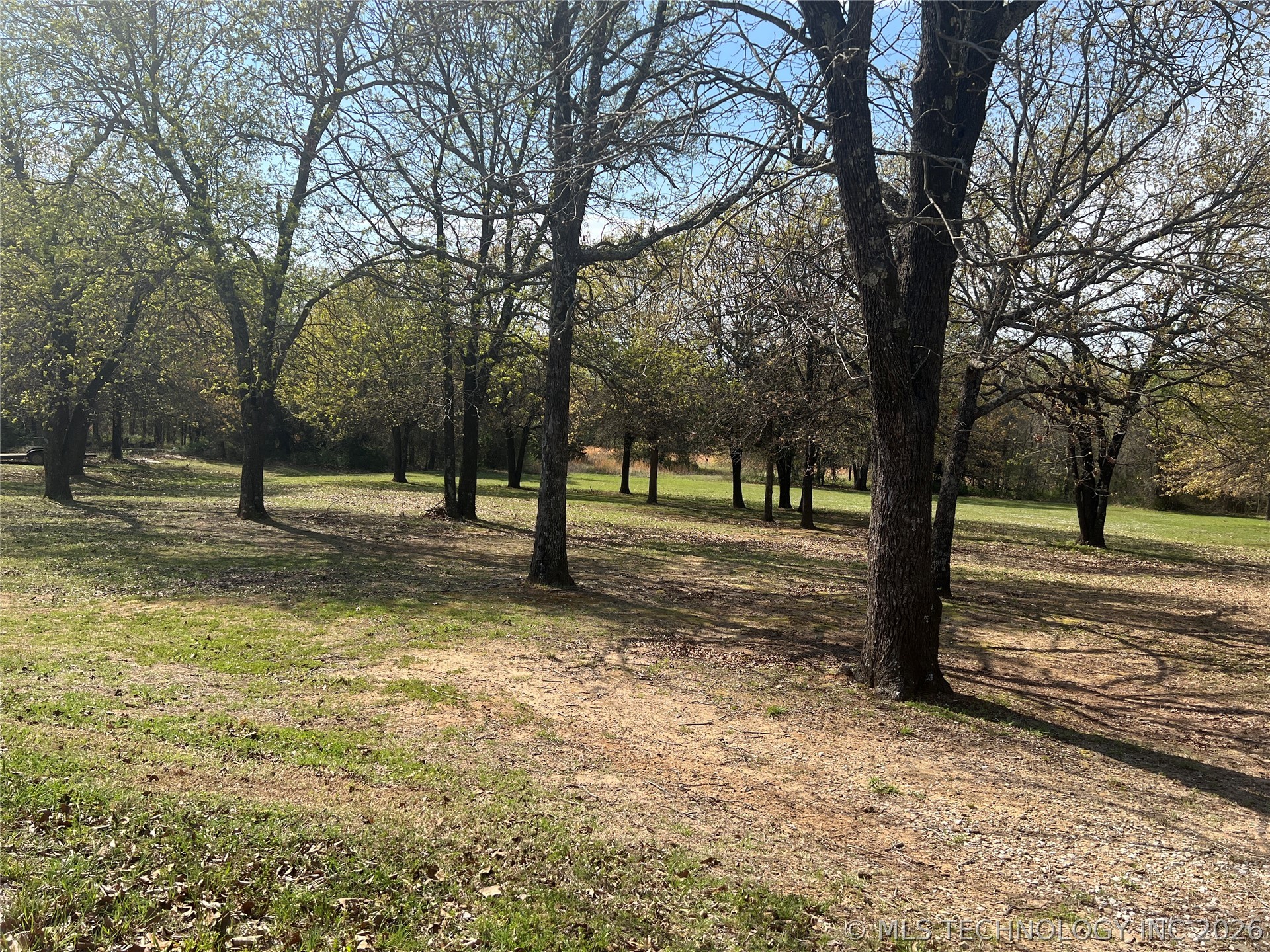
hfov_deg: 67.3
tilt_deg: -5.1
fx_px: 954
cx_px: 635
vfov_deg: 53.1
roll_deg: -3.1
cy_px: 476
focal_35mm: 26
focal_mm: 5.7
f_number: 1.5
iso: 50
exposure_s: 1/2762
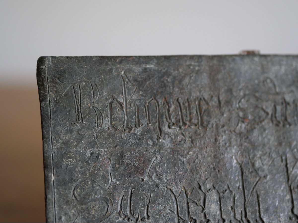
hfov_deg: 32.2
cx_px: 149
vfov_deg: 24.4
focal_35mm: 60
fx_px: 517
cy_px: 112
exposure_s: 1/60
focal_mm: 30
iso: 1000
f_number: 2.8
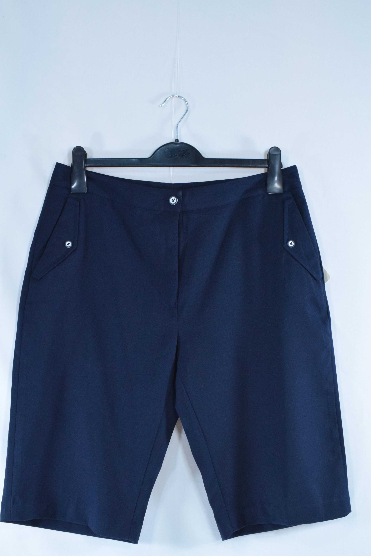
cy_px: 278
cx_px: 186
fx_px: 695
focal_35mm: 45
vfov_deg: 43.6
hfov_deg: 29.9
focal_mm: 30
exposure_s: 1/160
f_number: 10
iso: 3200
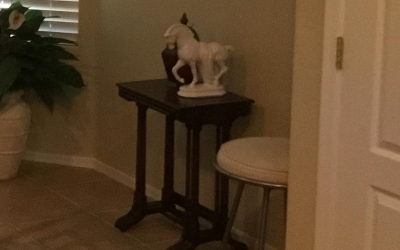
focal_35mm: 109
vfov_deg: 11.8
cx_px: -126
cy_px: -19
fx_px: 1188
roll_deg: +1.1
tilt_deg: -7.4
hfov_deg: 17.8
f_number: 2.4
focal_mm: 3.3
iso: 160
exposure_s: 1/30
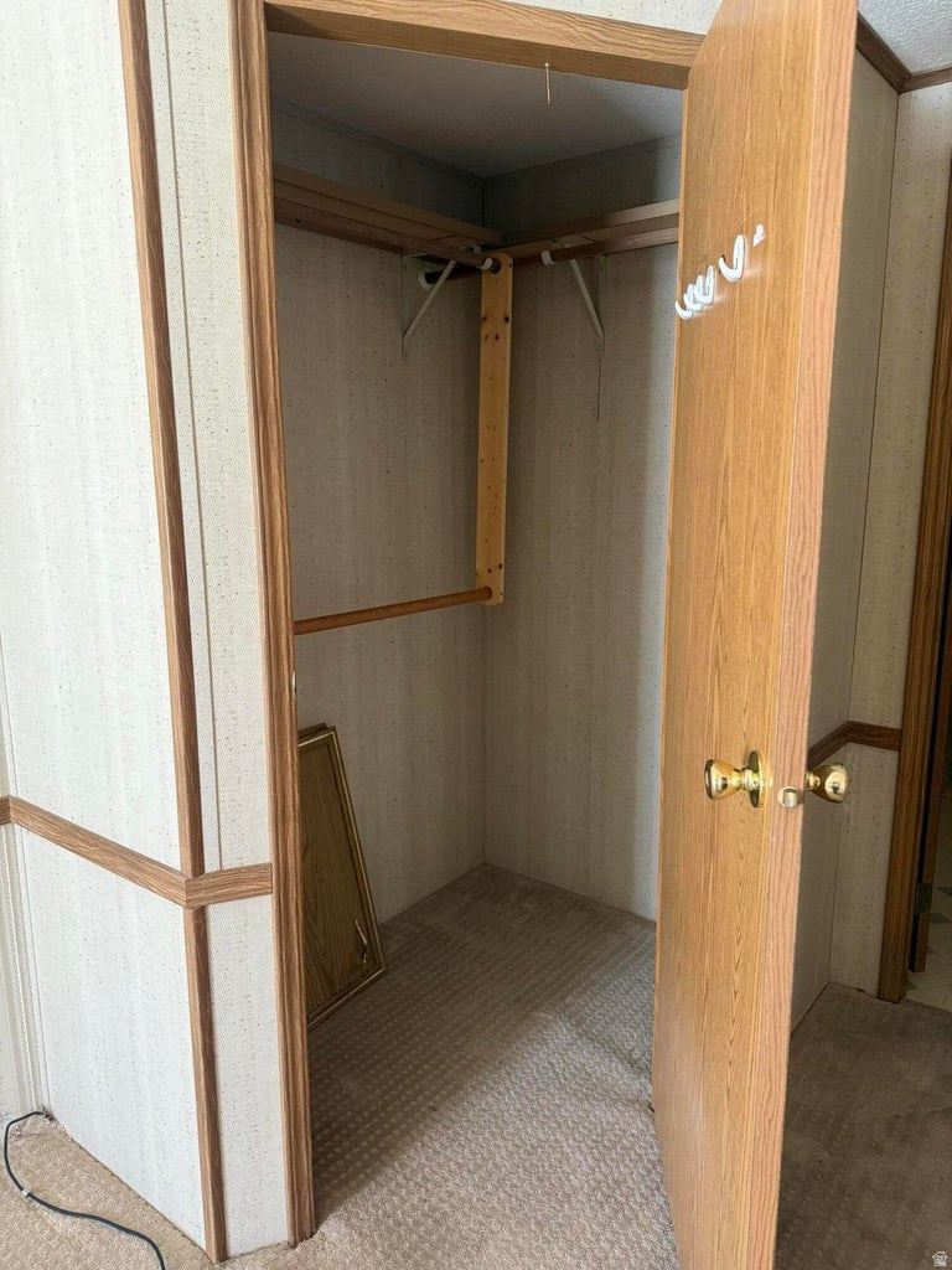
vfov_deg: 71.6
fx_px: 880
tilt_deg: -9.7
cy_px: 635
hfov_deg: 56.8
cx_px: 476
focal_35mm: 24
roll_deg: +0.0
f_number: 1.78
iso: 400
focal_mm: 6.76
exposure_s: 1/60
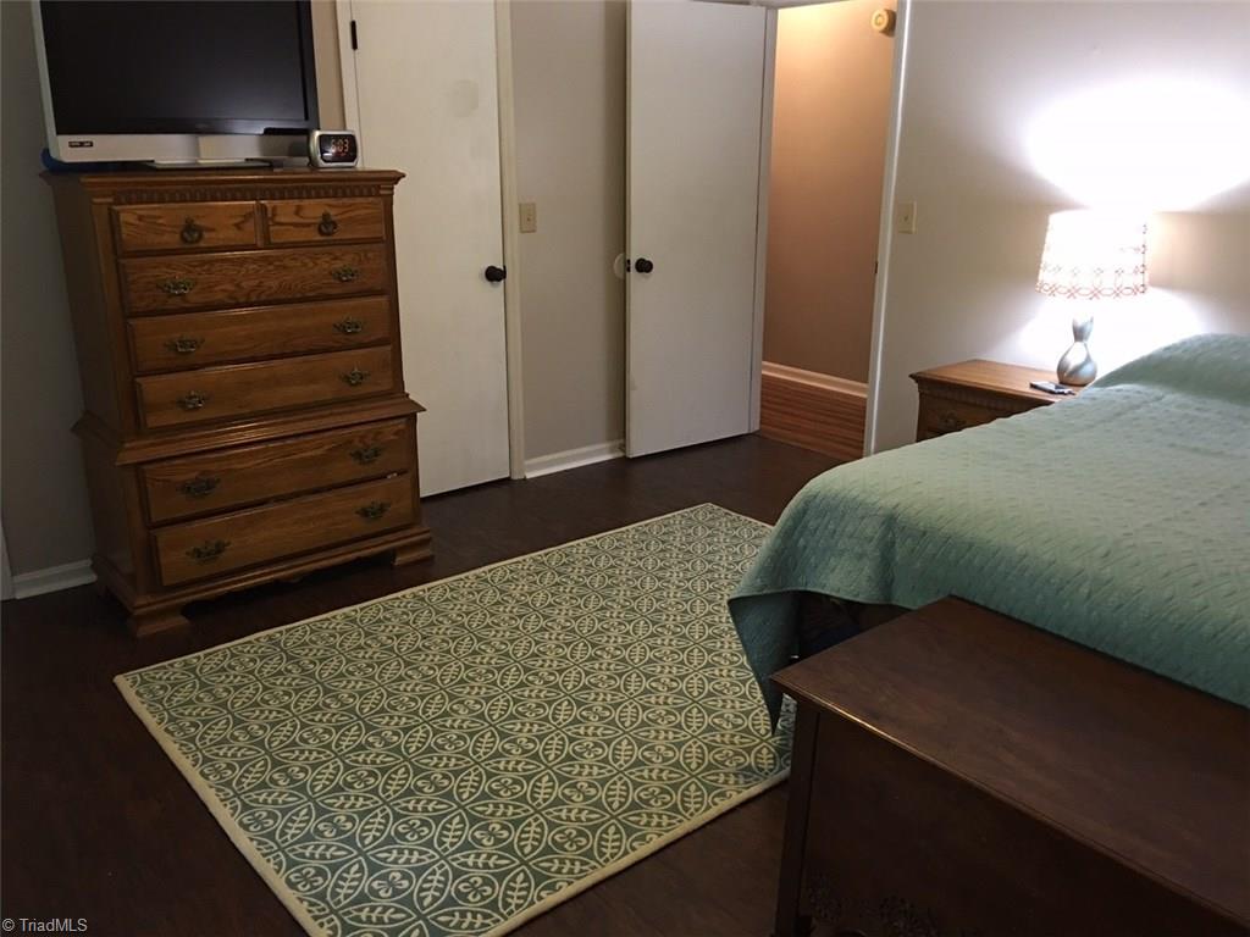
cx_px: 625
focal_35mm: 29
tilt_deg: -16.3
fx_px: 1047
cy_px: 468
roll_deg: +0.3
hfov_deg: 61.7
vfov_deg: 48.2
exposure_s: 1/10
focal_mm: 4.15
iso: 80
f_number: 2.2
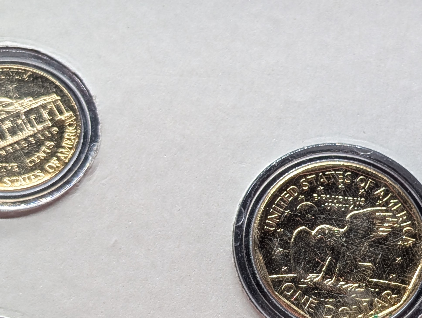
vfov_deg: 14.3
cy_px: 248
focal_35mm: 103
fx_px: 1257
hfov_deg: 18.9
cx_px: 333
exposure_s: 1/56.4
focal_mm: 6.9
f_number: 1.68
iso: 39
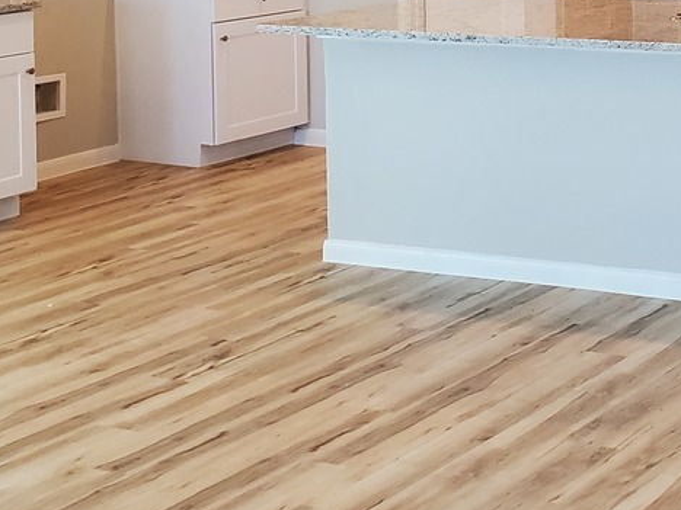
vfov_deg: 17.4
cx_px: 860
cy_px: -141
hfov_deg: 22.2
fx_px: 1574
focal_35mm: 80
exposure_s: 1/120
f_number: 2.4
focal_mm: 4.3
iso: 200
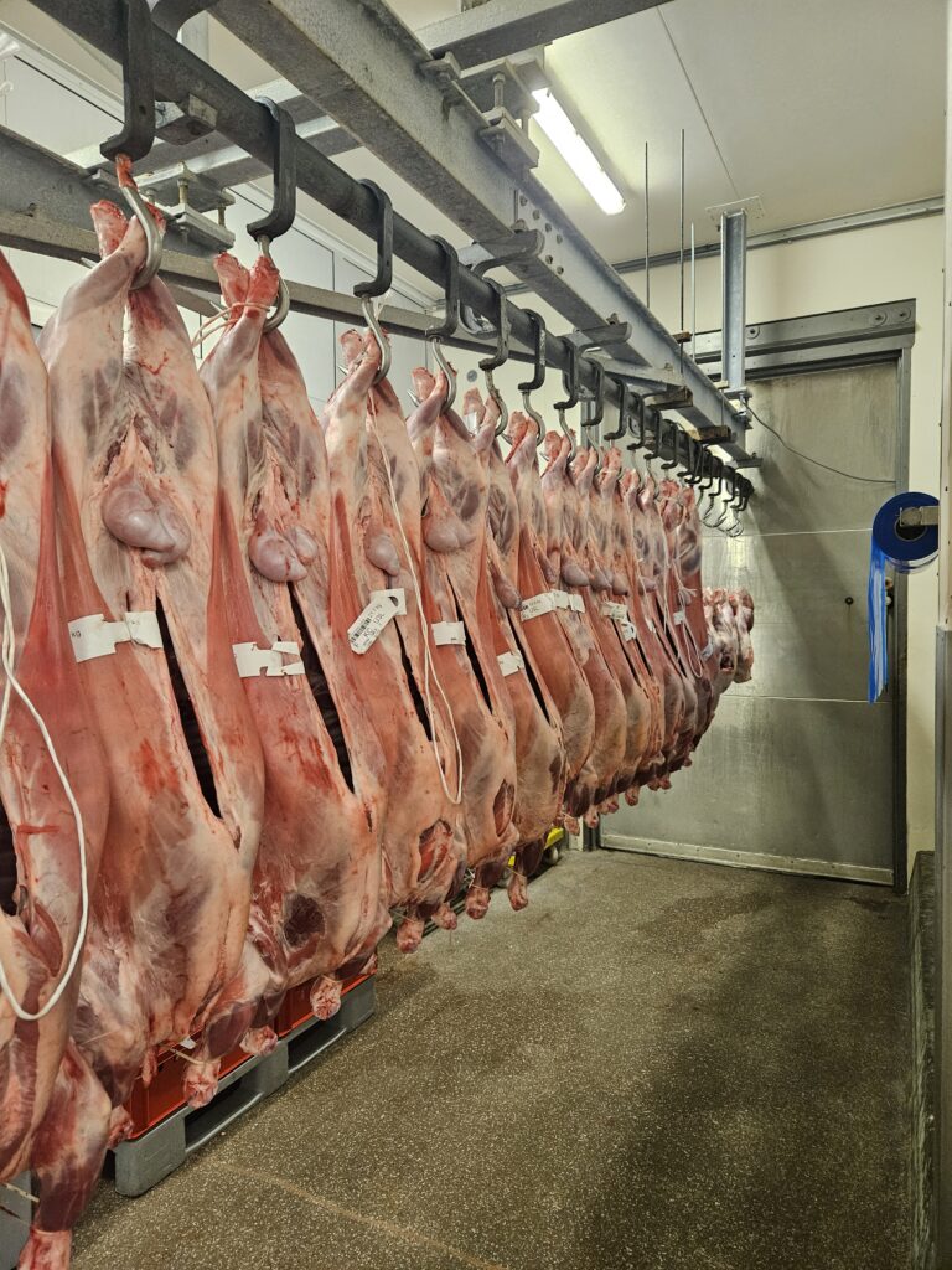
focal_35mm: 23
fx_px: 843
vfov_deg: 73.9
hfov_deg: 58.9
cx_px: 476
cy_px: 635
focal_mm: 5.4
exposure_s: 1/100
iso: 500
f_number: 1.8
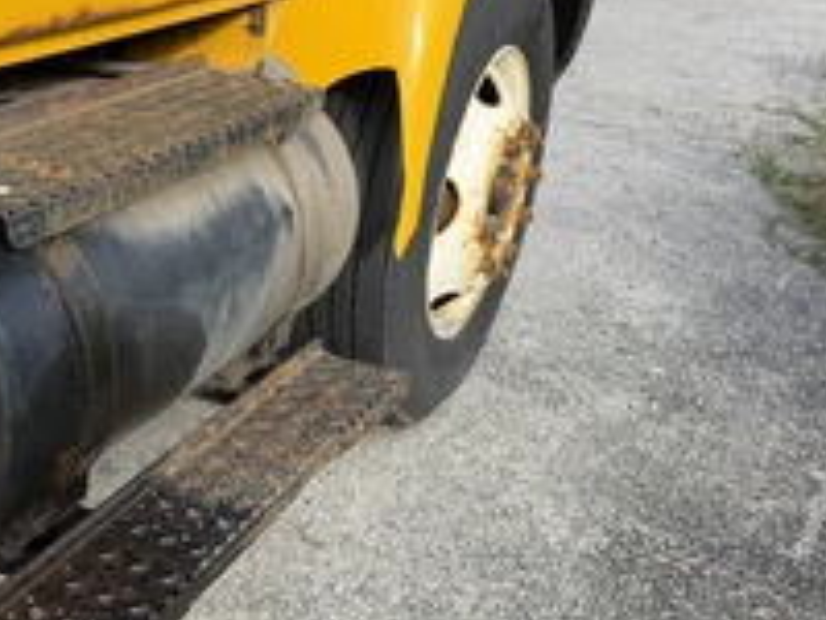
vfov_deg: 30.3
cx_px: 99
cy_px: 335
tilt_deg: -26.6
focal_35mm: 48
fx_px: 1145
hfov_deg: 37.3
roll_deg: -4.6
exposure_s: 1/1361
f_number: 1.78
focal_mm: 6.76
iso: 80
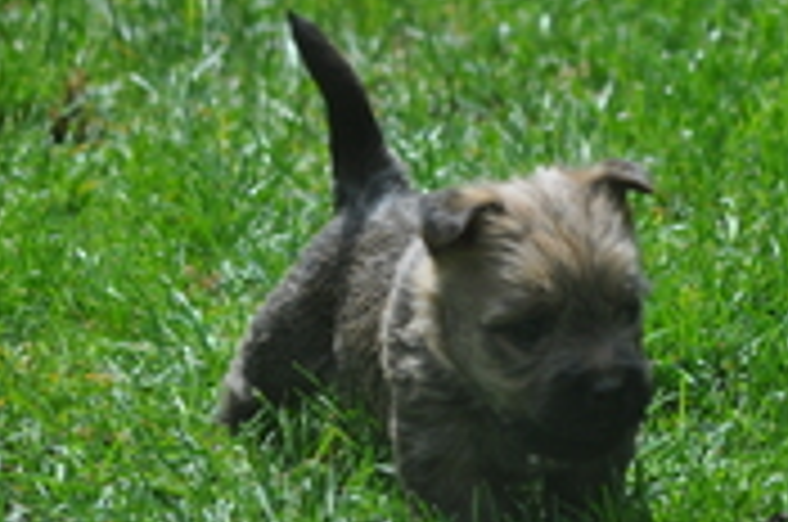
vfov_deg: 3.2
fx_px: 9354
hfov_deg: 4.8
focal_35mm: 428
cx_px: 689
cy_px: 446
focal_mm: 125
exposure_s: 1/1000
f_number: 4.8
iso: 500
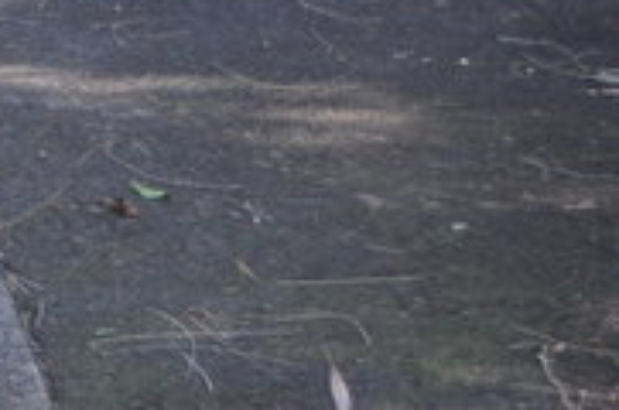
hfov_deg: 10.1
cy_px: -475
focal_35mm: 182
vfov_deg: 7.2
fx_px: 3124
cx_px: -804
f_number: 3.8
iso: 360
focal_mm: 22
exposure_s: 1/200
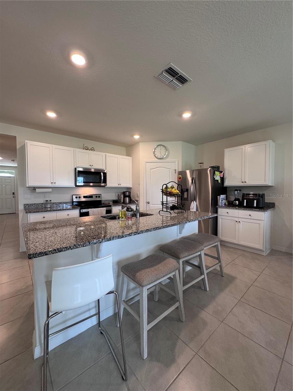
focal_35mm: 14
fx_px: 158
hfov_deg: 85.7
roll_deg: +0.1
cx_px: 146
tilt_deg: -2.1
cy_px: 196
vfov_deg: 102.1
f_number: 2.2
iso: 200
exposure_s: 1/120
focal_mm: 2.22
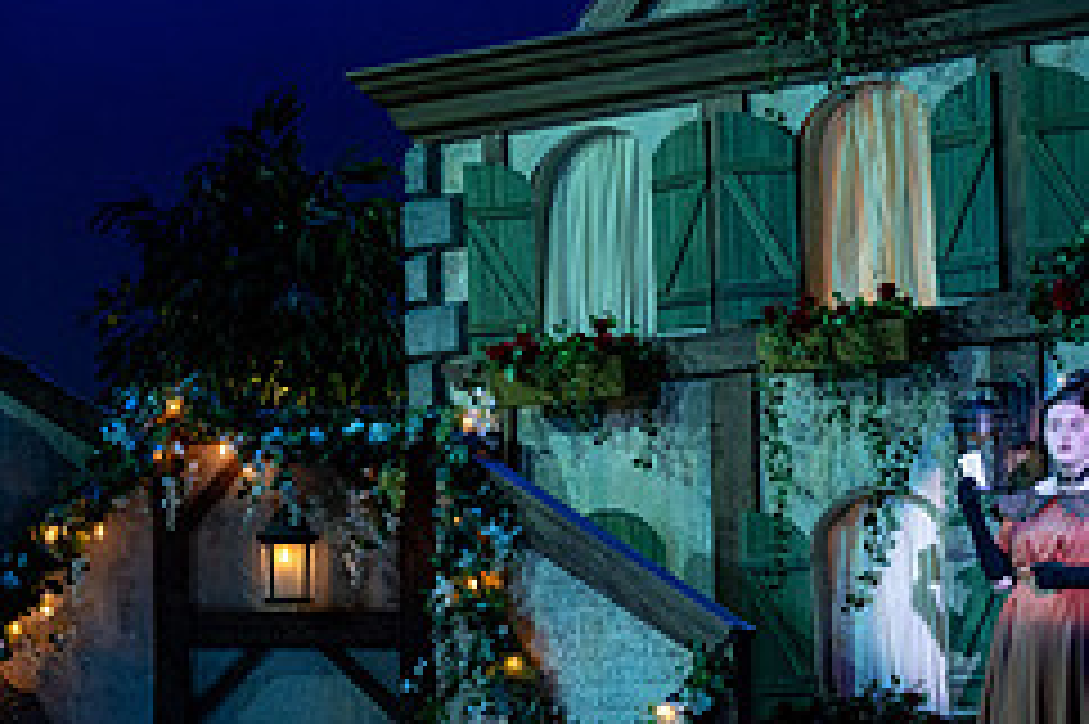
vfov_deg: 8.2
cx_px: 320
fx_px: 5078
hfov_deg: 12.2
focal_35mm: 168
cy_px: 537
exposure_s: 1/160
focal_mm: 70
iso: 1000
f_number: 5
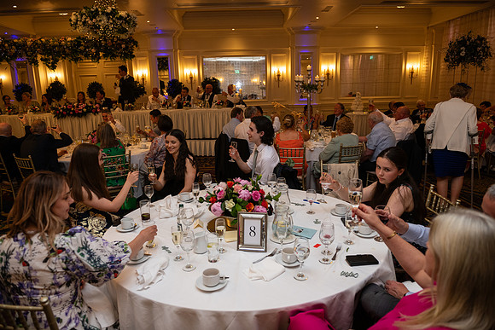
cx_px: 248
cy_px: 165
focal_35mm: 24
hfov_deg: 73.7
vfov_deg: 53.2
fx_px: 330
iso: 640
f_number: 3.5
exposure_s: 1/160
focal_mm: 24
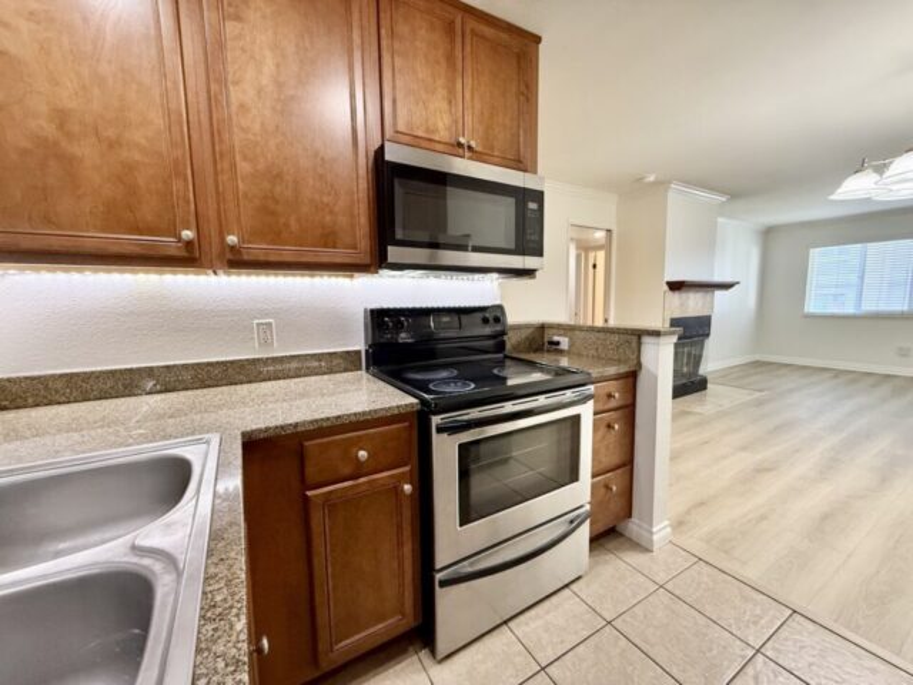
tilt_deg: -5.3
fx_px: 369
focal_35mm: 14
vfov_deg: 85.7
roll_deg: +1.1
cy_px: 342
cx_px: 456
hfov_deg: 102.1
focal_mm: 2.22
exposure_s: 1/60
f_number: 2.2
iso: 400
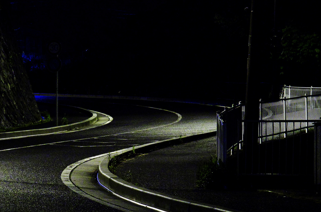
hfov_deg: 10.1
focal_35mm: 203
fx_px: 1804
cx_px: 77
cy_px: 163
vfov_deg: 6.7
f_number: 5.6
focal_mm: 85
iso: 8000
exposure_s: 1/20
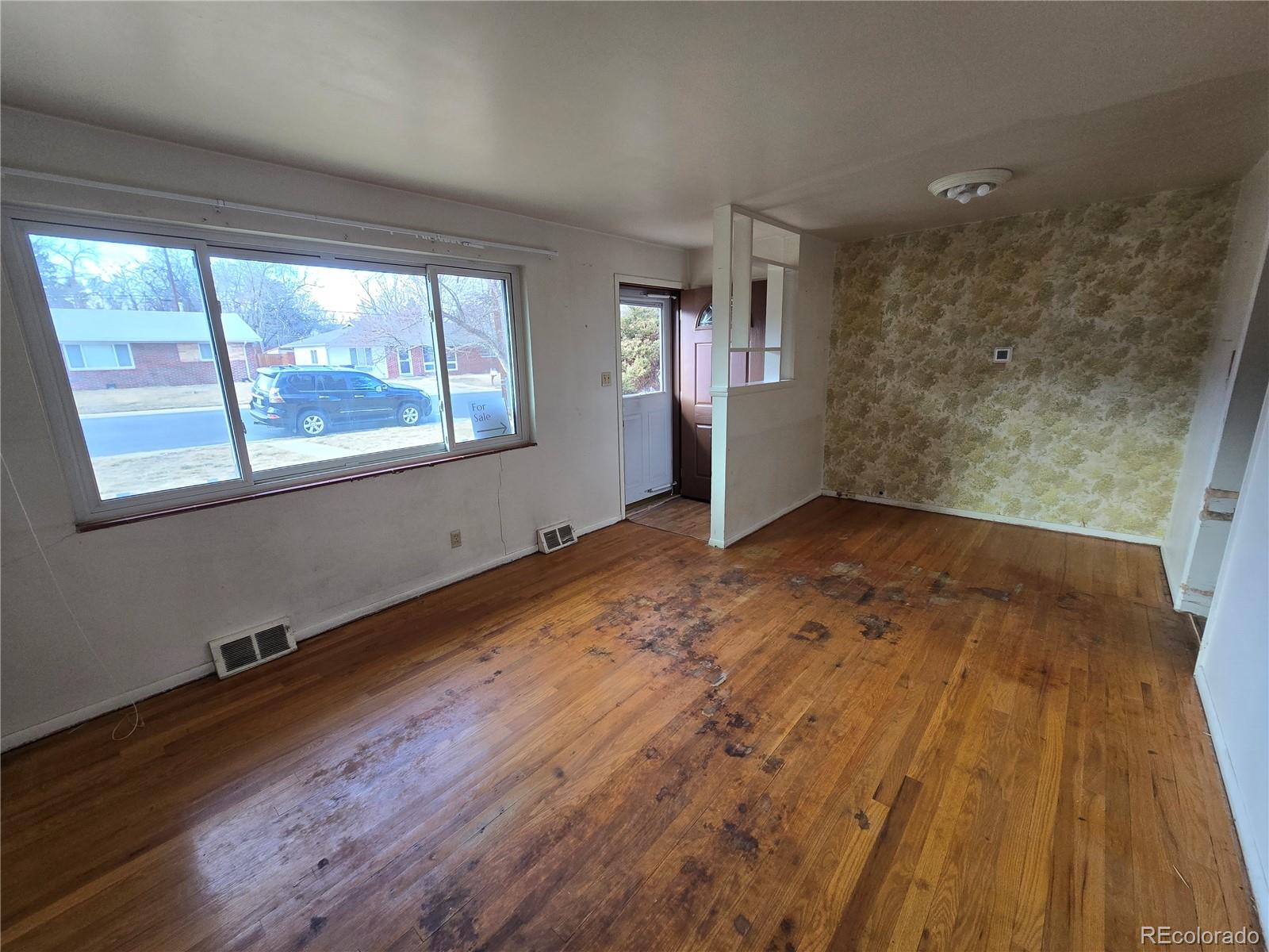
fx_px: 477
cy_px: 476
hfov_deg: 106.2
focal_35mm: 13
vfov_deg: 89.9
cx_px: 634
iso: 100
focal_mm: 2.2
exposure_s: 1/60
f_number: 2.2
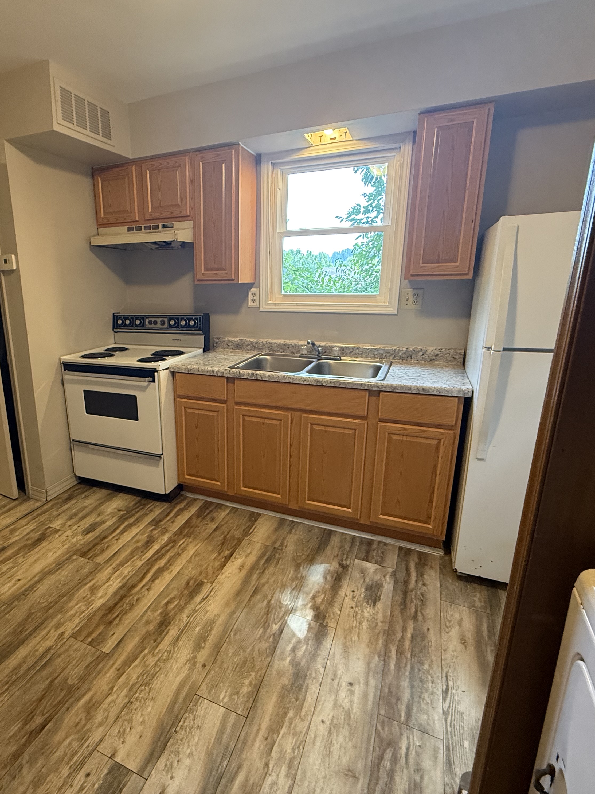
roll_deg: -0.4
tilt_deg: -13.6
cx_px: 213
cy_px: 391
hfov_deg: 67.3
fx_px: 435
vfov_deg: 84.7
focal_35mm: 19
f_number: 2.2
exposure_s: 1/60
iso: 320
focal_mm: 2.22
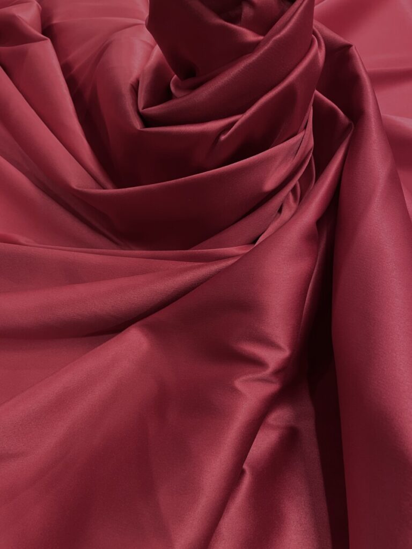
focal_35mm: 26
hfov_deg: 53.1
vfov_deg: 67.3
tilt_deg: -54.9
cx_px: 206
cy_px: 274
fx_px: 413
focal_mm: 4.2
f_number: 1.6
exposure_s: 1/50
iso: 250
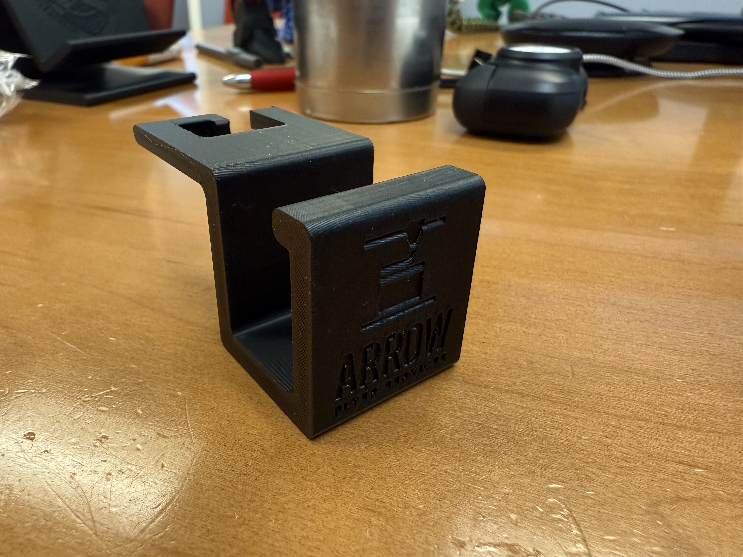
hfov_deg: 71.6
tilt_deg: -28.5
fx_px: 515
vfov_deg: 56.8
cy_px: 278
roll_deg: +0.2
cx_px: 372
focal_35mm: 24
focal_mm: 2.22
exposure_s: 1/60
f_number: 2.2
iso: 320
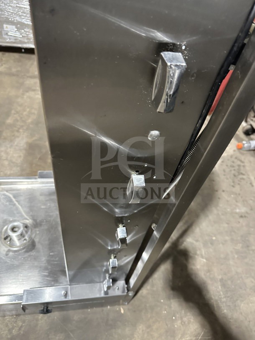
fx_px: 236
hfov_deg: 56.8
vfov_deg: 71.6
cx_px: 128
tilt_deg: -48.8
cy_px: 170
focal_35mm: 24
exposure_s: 1/60
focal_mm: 6.86
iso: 800
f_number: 1.78
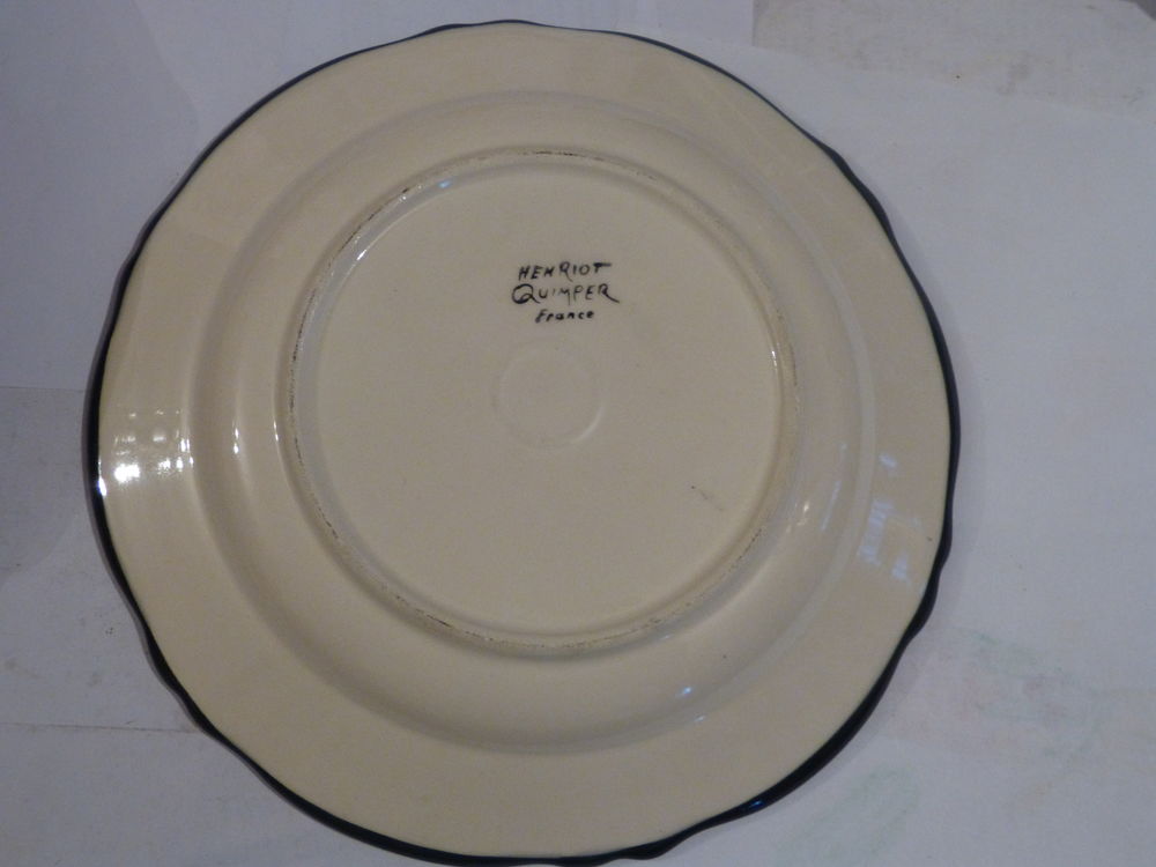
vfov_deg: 37.7
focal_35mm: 38
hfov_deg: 49.0
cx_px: 578
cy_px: 434
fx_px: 1269
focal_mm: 6.8
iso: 400
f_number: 3.1
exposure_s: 1/20
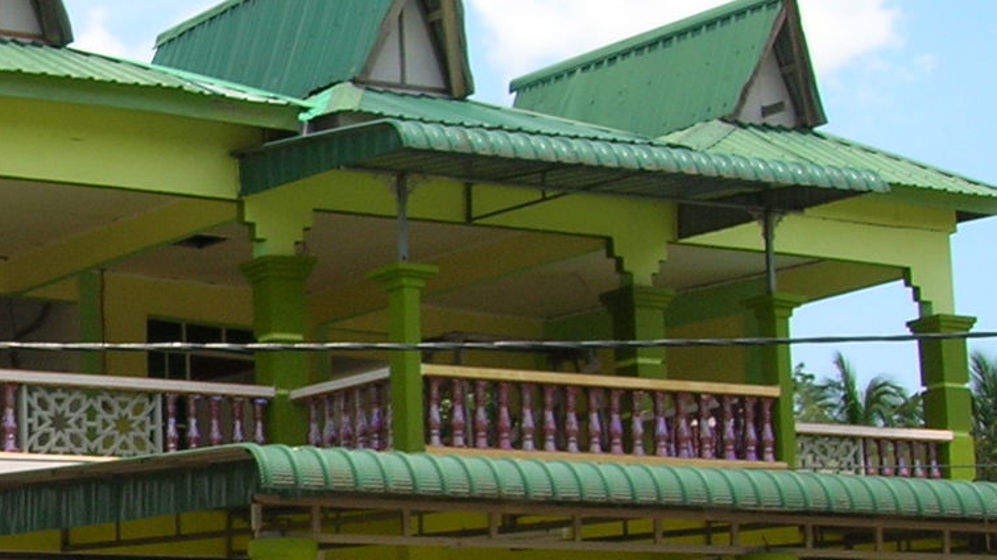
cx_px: -109
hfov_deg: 21.5
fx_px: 2485
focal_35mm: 94
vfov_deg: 12.8
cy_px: 409
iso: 50
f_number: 4.9
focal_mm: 5.7
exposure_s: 1/304
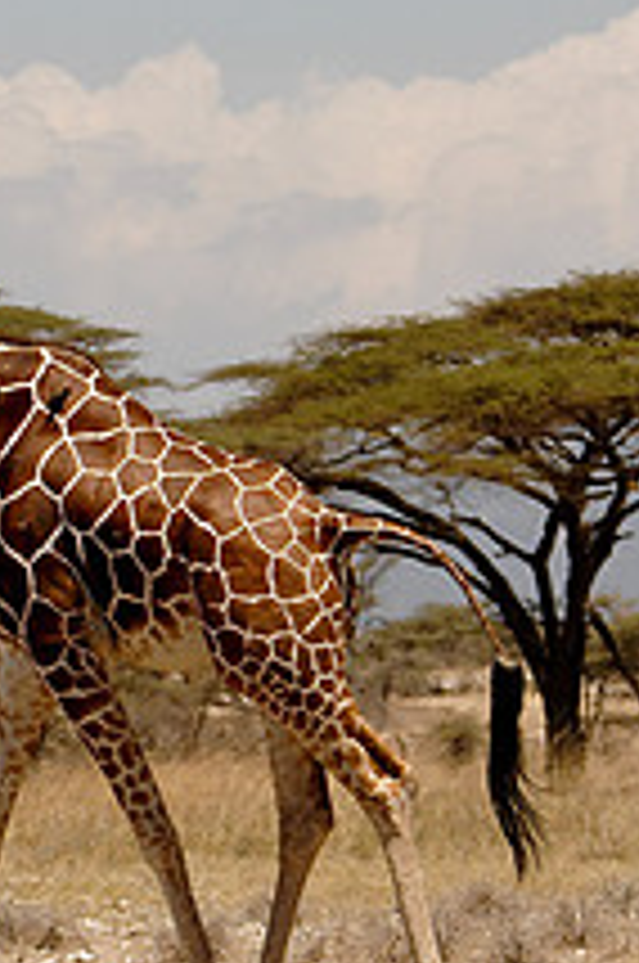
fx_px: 13578
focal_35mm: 508
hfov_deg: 2.7
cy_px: 596
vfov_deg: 4.1
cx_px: -234
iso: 100
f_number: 5.6
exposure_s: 1/640
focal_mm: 125
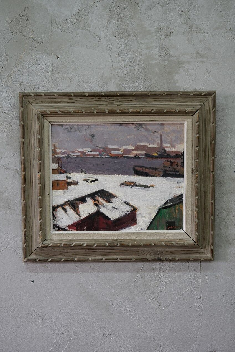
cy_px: 176
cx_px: 118
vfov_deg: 47.4
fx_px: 401
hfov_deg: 32.6
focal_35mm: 41
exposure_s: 1/40
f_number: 4
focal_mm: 27.5
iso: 800
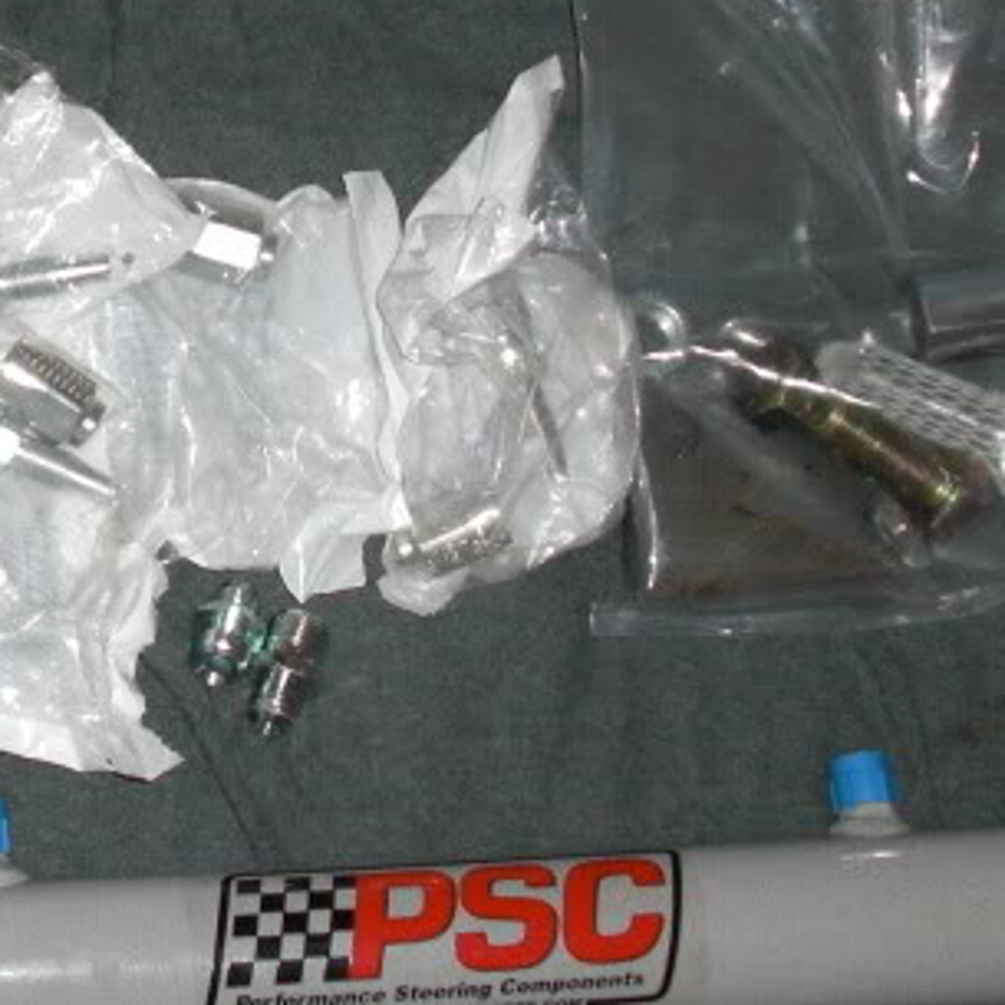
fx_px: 3515
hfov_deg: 15.8
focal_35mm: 107
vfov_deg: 16.2
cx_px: -145
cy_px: 247
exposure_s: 1/60
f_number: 2.8
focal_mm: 6.3
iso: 200
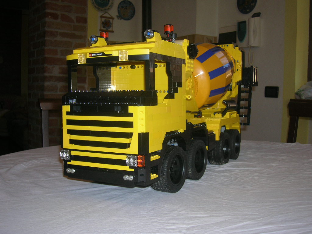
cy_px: 117
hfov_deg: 49.0
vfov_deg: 37.7
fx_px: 343
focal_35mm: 38
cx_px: 156
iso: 50
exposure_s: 1/60.1
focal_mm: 6.4
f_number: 3
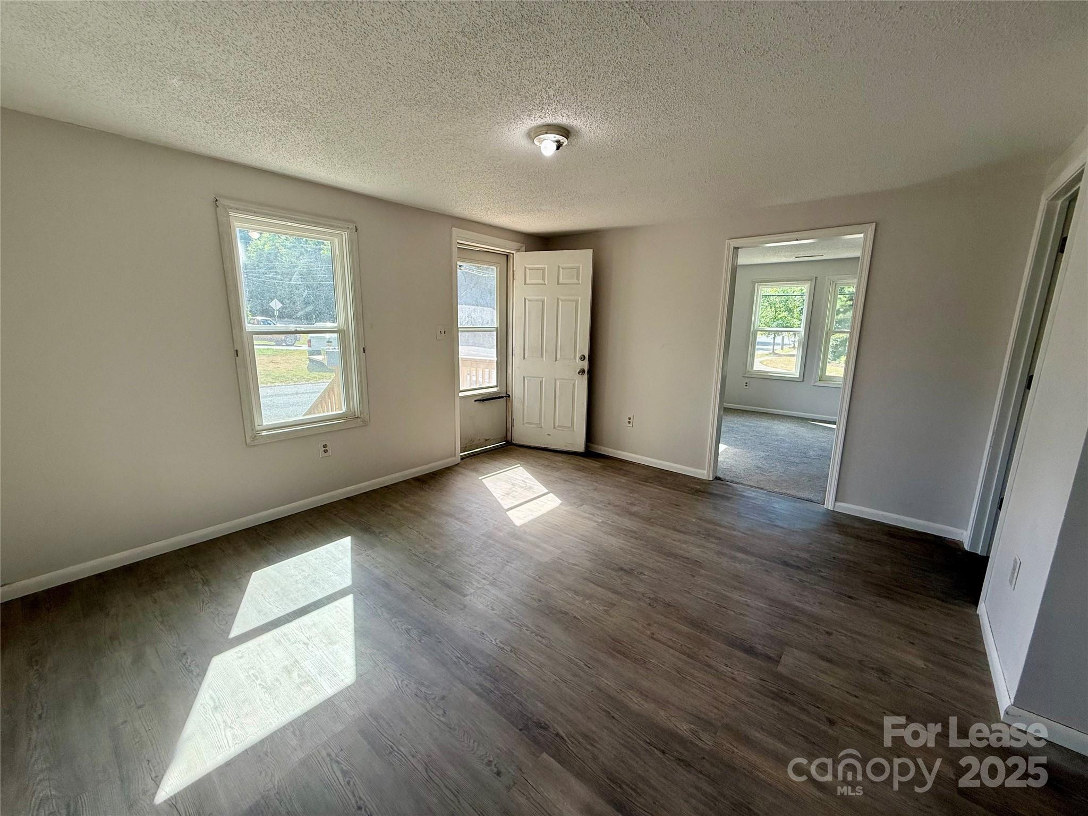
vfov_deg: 85.7
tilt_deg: -10.6
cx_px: 544
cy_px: 408
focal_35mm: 14
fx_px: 440
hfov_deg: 102.1
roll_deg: -0.6
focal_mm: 2.22
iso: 50
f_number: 2.2
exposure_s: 1/148
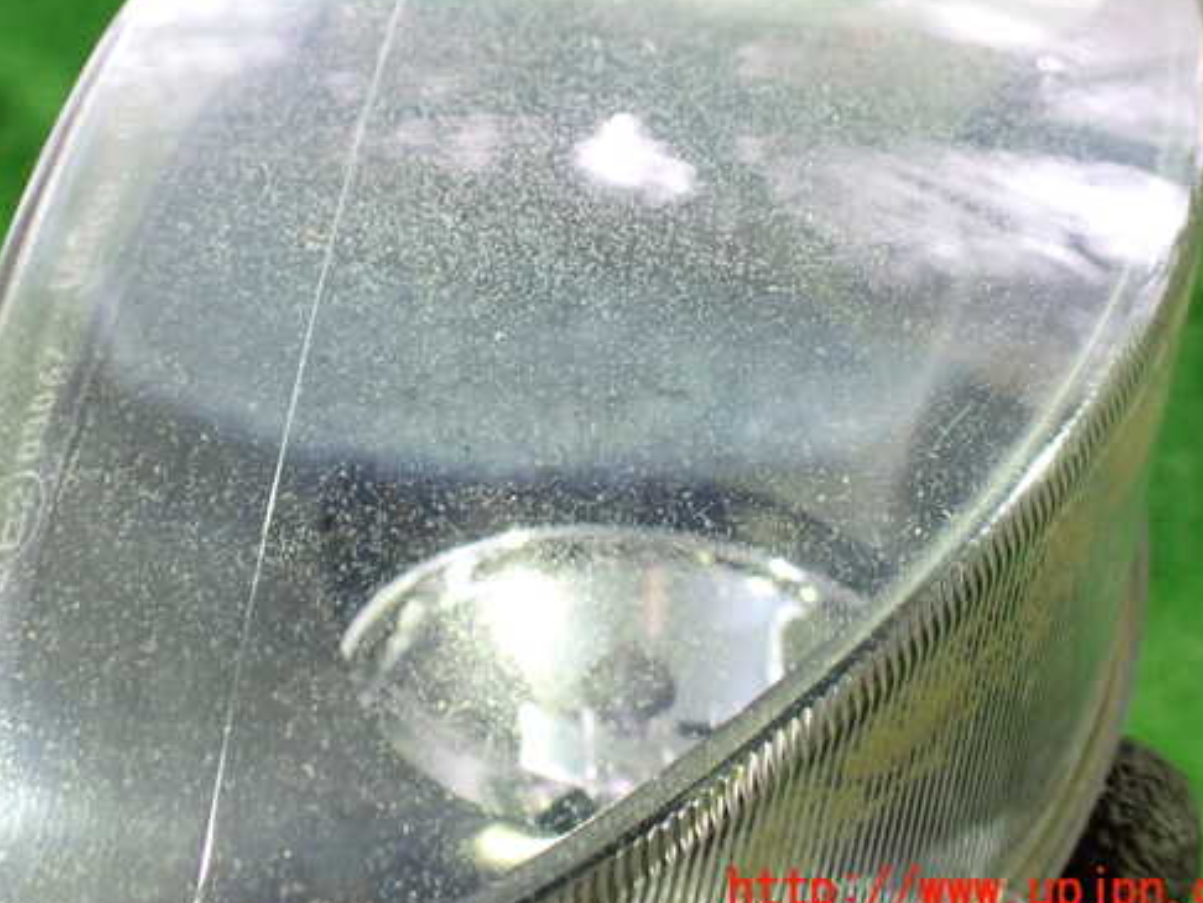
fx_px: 1286
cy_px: 366
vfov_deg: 38.6
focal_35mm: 37
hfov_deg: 50.0
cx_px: 545
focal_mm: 5.4
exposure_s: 1/40
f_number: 2.3
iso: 800
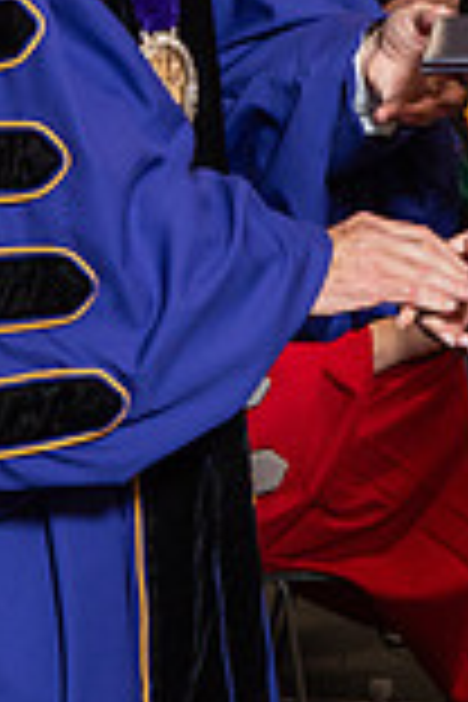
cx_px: 382
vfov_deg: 8.4
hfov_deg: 5.7
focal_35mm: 242
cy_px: -97
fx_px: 4719
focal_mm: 65
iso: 1600
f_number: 5.6
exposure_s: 1/125
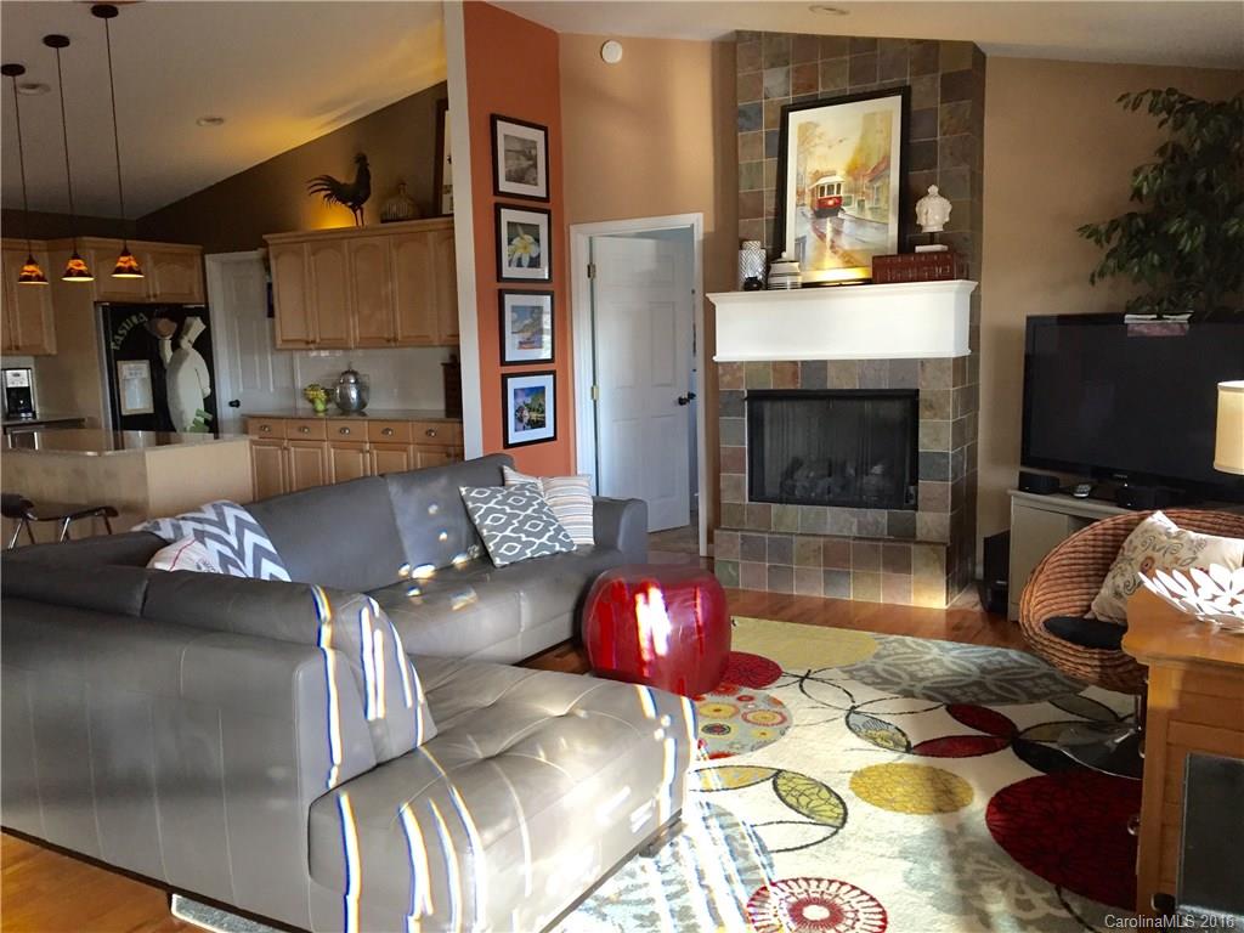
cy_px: 466
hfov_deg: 61.7
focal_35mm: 29
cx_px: 622
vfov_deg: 48.2
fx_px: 1042
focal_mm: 4.15
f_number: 2.2
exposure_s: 1/30
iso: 125
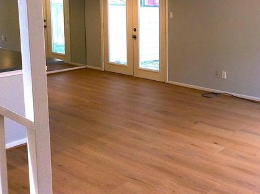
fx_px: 367
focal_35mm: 49
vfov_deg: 29.3
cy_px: 62
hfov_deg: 37.9
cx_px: 198
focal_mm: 3.3
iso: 40
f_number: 2.4
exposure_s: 1/40
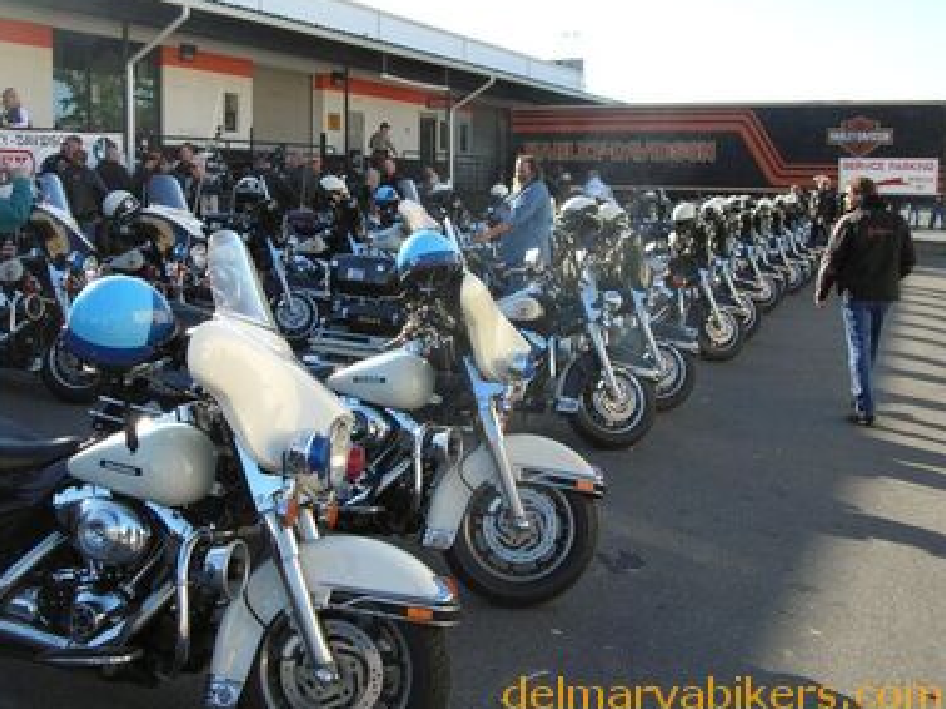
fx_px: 1038
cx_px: 452
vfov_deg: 37.7
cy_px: 342
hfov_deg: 49.0
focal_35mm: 38
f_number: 3.7
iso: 50
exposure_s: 1/188
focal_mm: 6
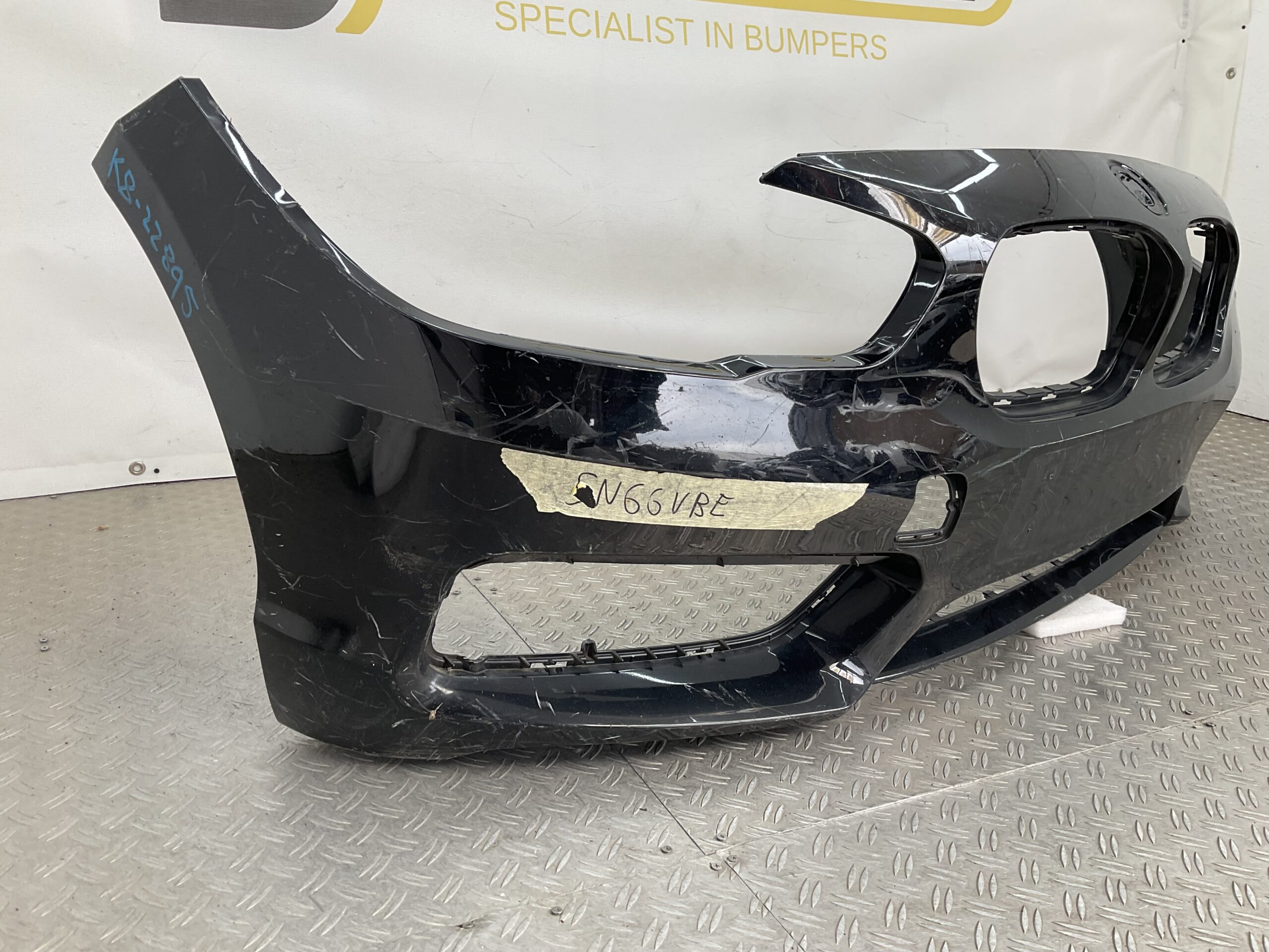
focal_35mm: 29
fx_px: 1063
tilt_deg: -16.9
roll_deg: -3.7
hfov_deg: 61.7
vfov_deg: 48.2
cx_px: 634
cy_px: 476
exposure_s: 1/120
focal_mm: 3
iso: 20
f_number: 1.8
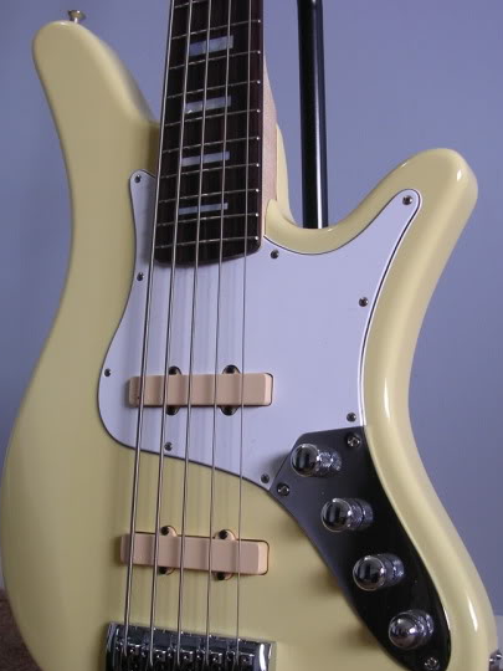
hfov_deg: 32.2
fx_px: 872
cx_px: 258
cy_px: 378
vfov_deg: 42.0
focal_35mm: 45
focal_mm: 5.8
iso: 100
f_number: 2.8
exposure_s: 1/18
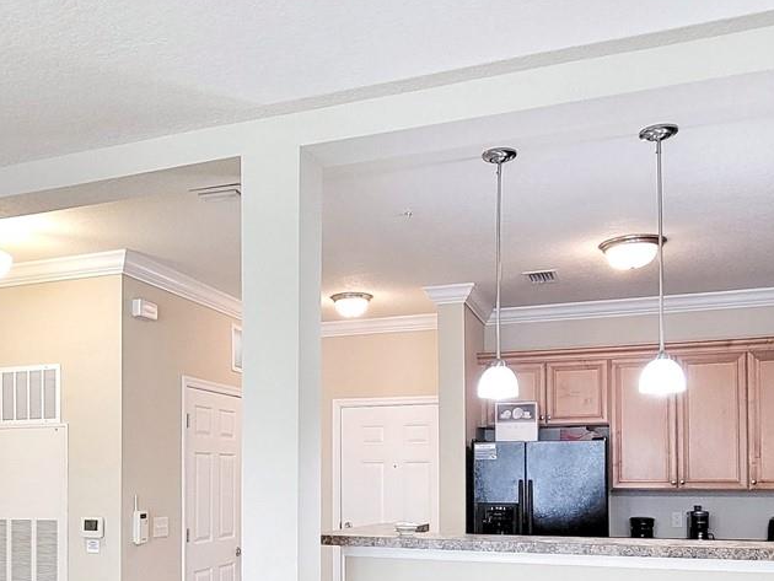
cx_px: 295
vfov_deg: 39.7
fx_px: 738
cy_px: 527
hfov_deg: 54.8
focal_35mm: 33
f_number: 2.2
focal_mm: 2.2
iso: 250
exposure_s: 1/60
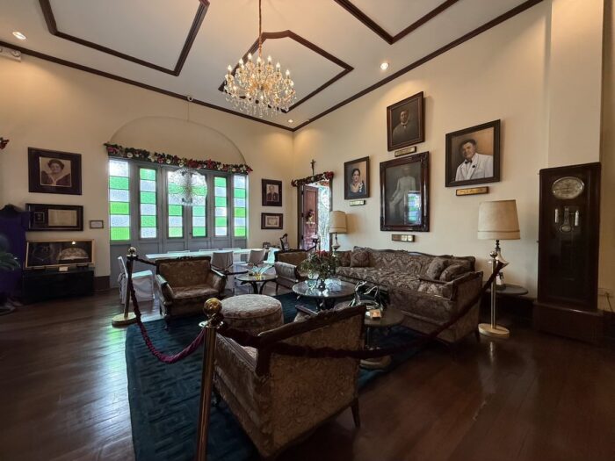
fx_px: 249
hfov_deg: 102.1
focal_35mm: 14
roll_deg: +0.4
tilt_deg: -0.1
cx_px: 308
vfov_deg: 85.7
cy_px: 230
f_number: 2.2
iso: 250
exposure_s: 1/99
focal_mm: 2.22
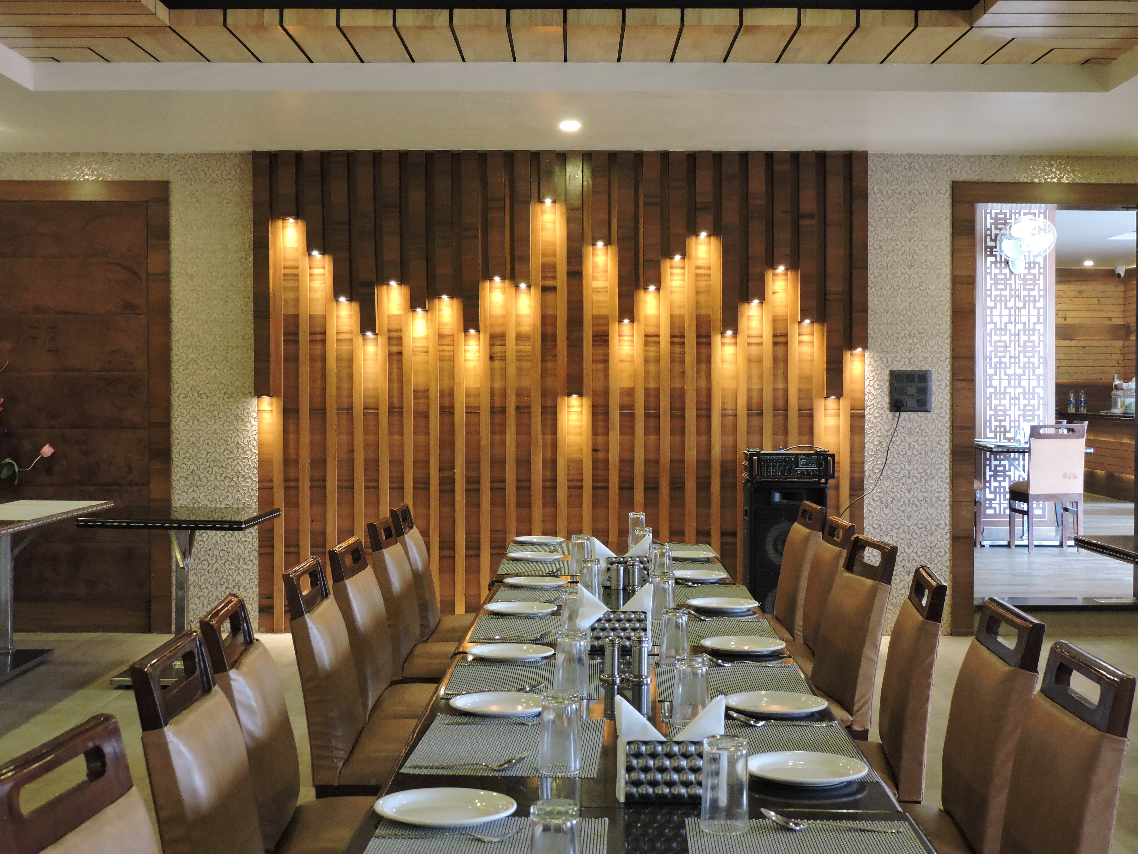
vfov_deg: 29.1
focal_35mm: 50
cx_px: 569
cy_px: 427
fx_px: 1644
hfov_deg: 38.2
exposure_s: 1/13
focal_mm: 8.9
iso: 400
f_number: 3.6
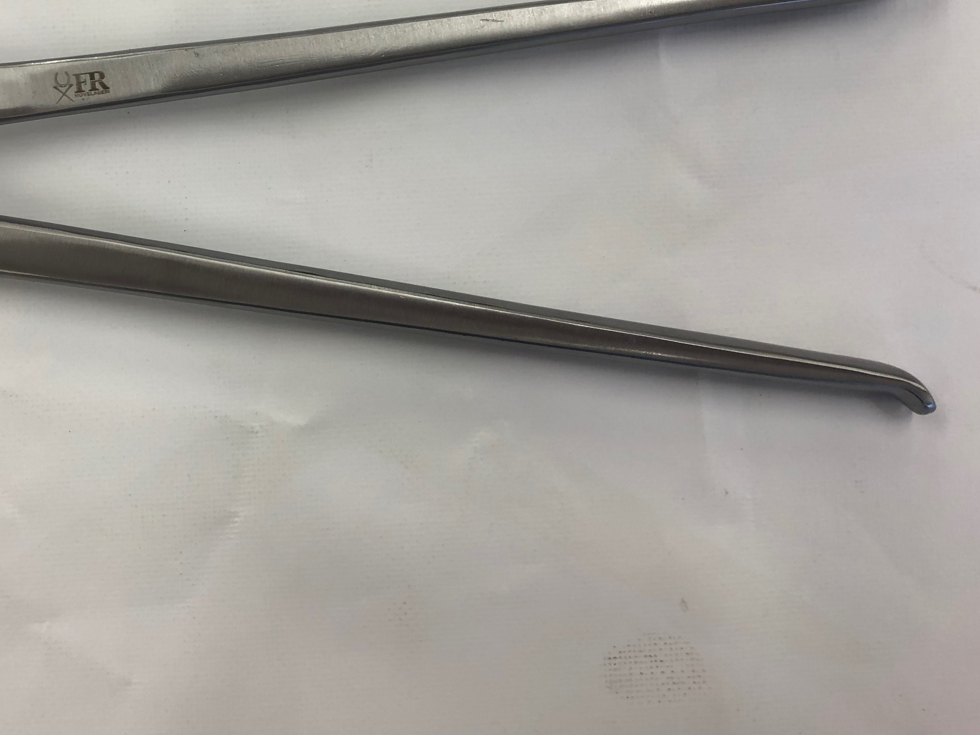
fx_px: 1217
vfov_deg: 33.1
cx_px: 297
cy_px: 211
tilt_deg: -88.7
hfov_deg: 43.0
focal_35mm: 43
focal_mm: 3.99
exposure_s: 1/50
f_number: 1.8
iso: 25
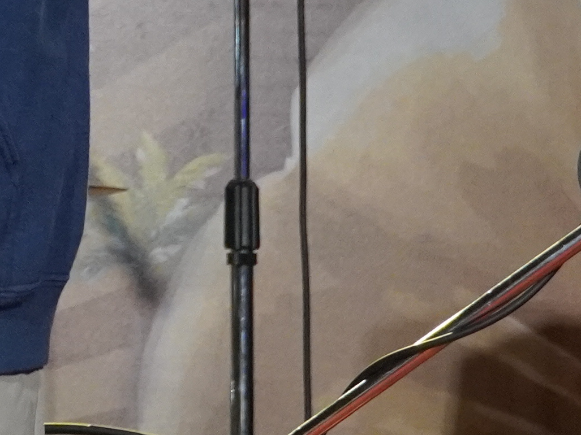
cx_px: -841
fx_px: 6928
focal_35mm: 413
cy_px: -478
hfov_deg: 4.7
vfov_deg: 3.6
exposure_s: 1/160
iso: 2500
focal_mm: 49
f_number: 5
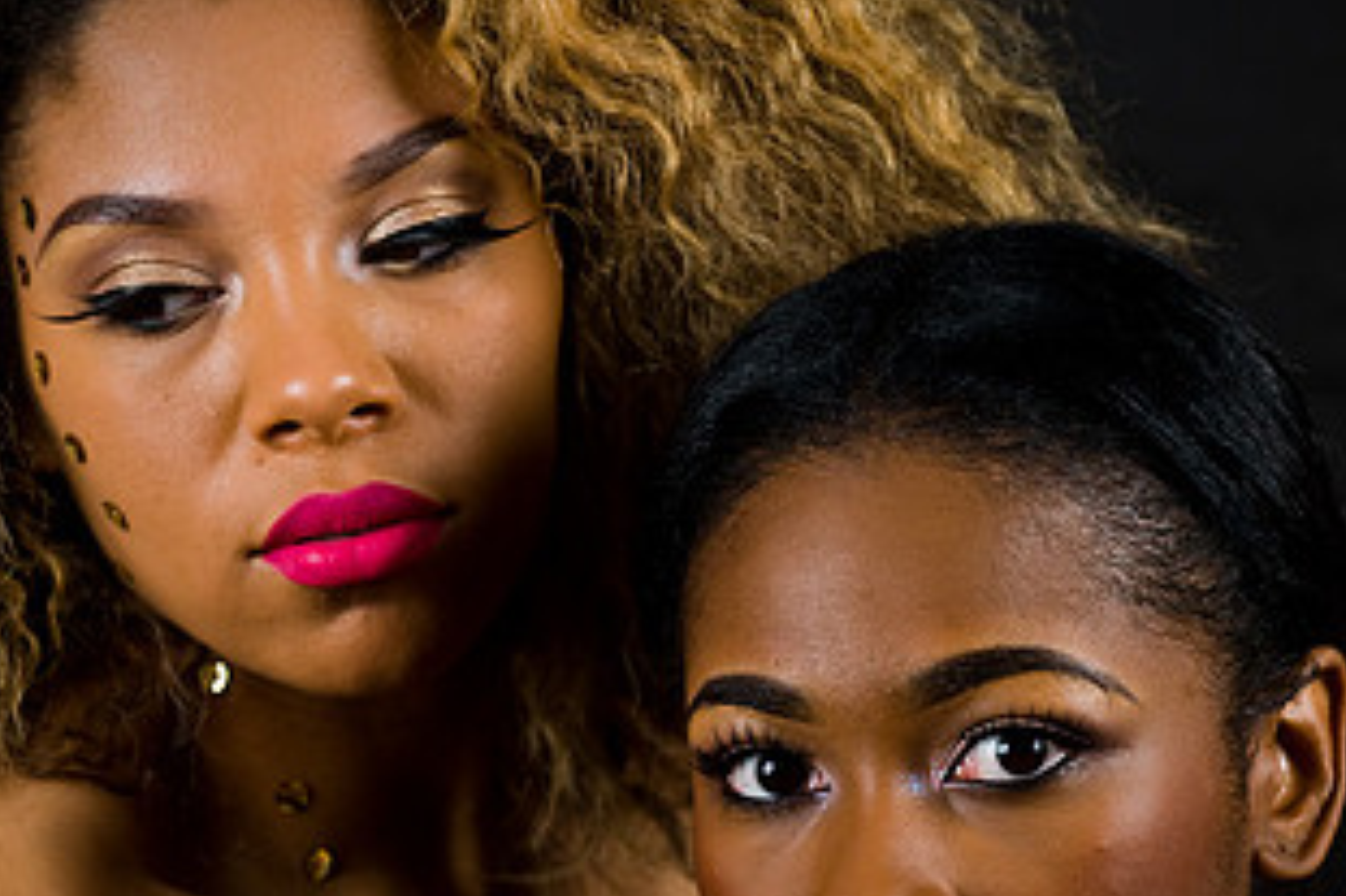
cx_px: 731
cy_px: 658
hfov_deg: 7.1
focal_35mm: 289
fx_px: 10799
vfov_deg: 4.7
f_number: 5.6
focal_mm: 155
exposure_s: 1/125
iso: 200
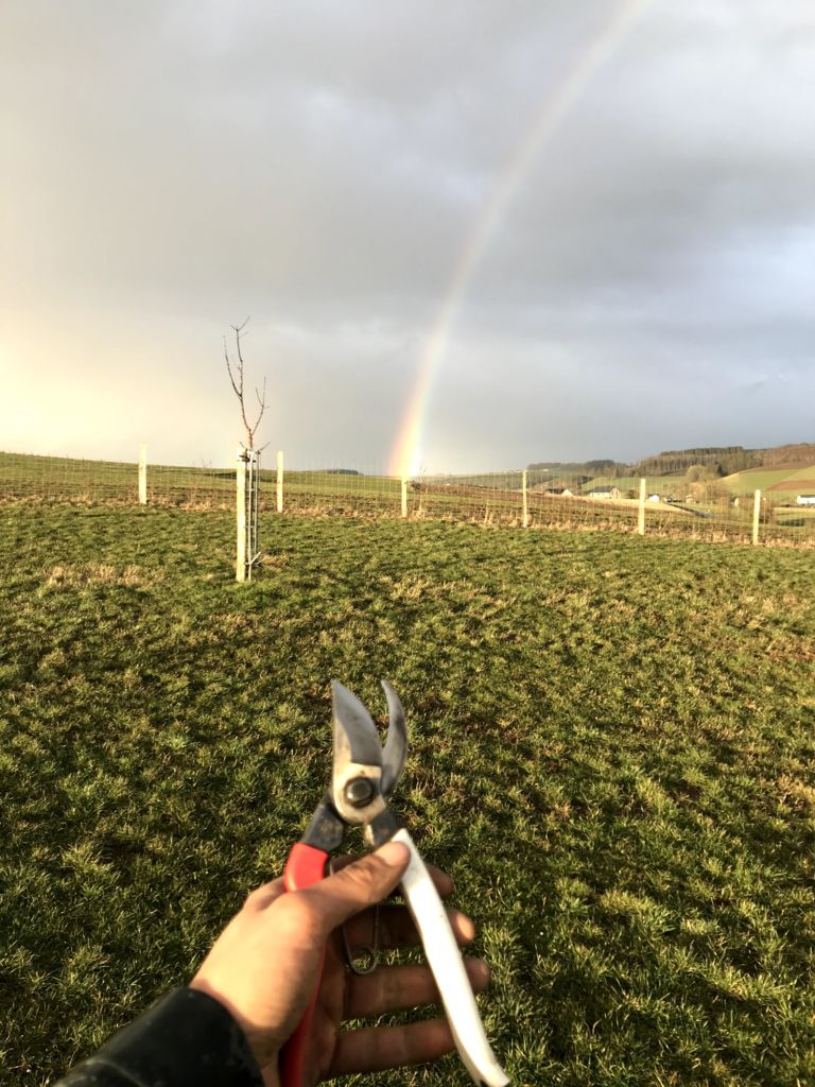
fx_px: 879
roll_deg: +2.5
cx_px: 408
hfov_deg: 49.7
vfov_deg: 63.4
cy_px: 544
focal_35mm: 28
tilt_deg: -3.1
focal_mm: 3.99
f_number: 1.8
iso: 20
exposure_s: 1/146
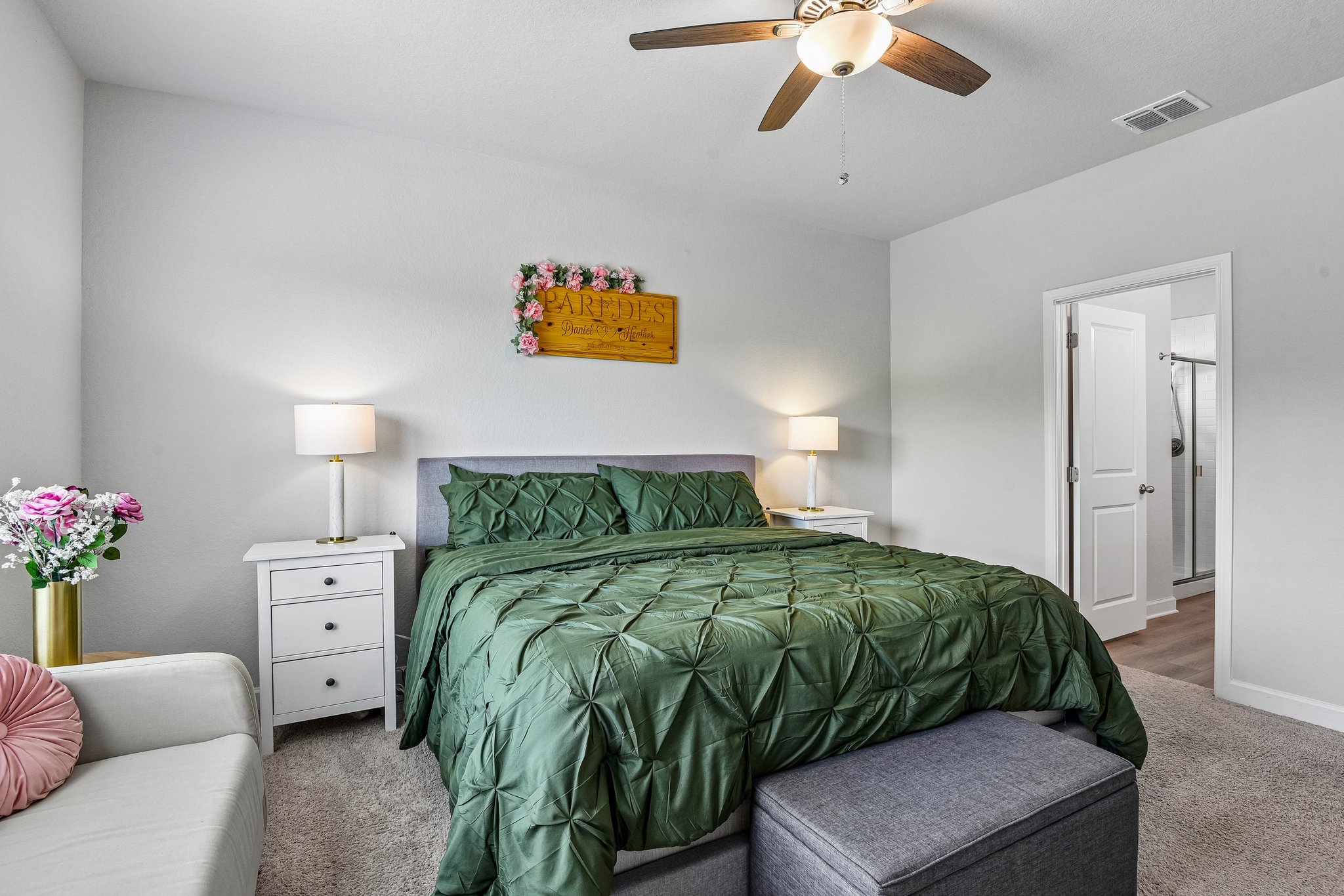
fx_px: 597
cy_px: 448
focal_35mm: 16
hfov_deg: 96.7
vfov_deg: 73.7
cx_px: 672
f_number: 8
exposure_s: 1/15
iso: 1100
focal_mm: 16
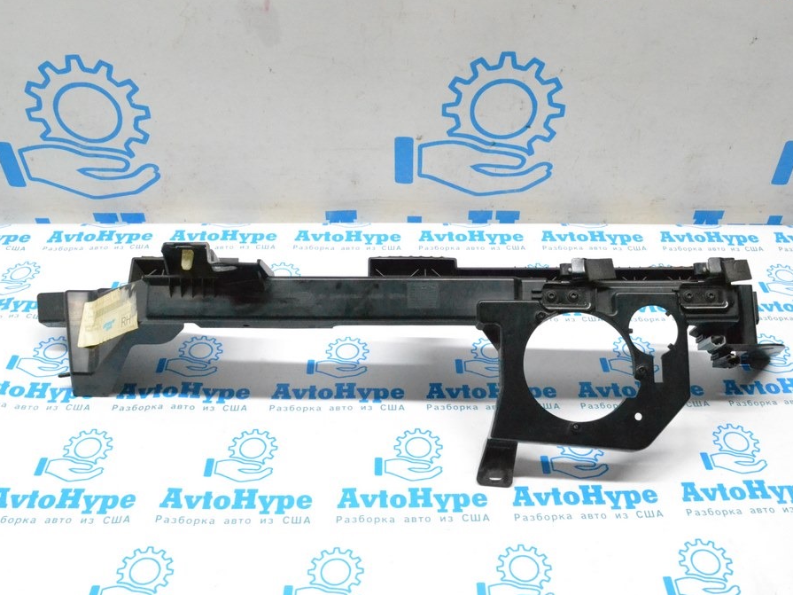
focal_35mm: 33
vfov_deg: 42.9
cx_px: 429
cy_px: 298
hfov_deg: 55.3
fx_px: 756
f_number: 11
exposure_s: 1/125
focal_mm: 20
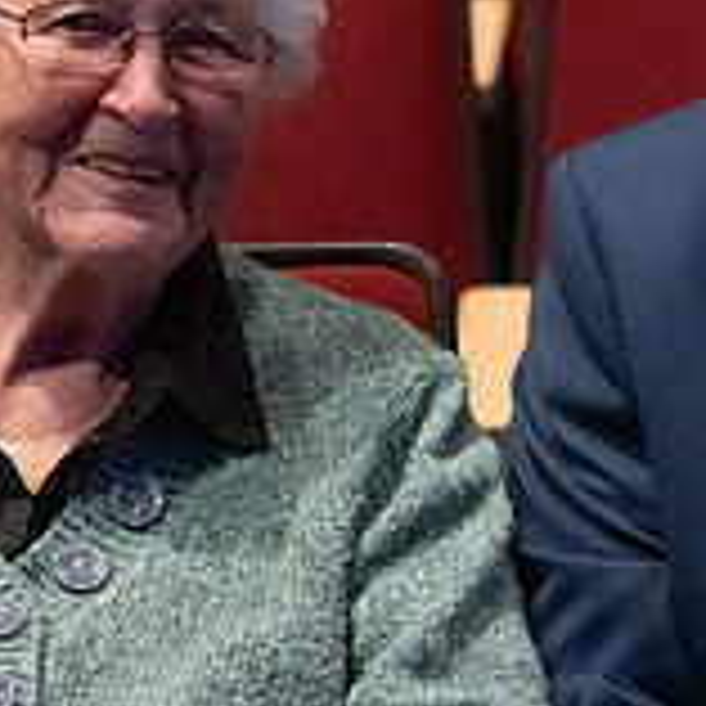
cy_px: 126
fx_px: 5515
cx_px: 454
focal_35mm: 239
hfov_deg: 7.3
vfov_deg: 7.3
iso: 4000
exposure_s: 1/200
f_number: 2.8
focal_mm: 70
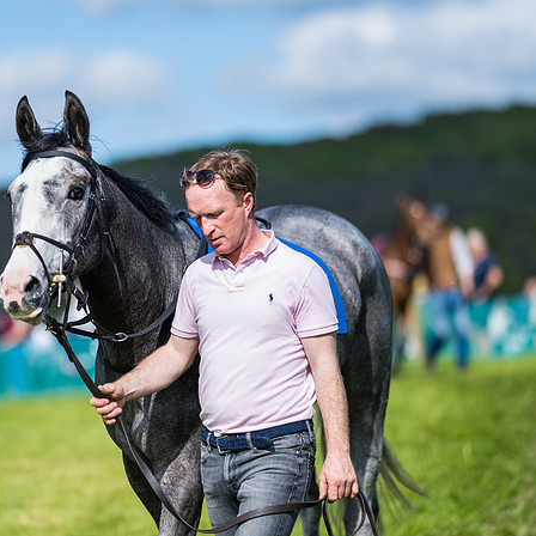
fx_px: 3451
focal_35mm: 197
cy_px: 234
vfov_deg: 8.9
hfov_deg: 8.9
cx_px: 227
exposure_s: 1/4000
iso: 50
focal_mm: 135
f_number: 2
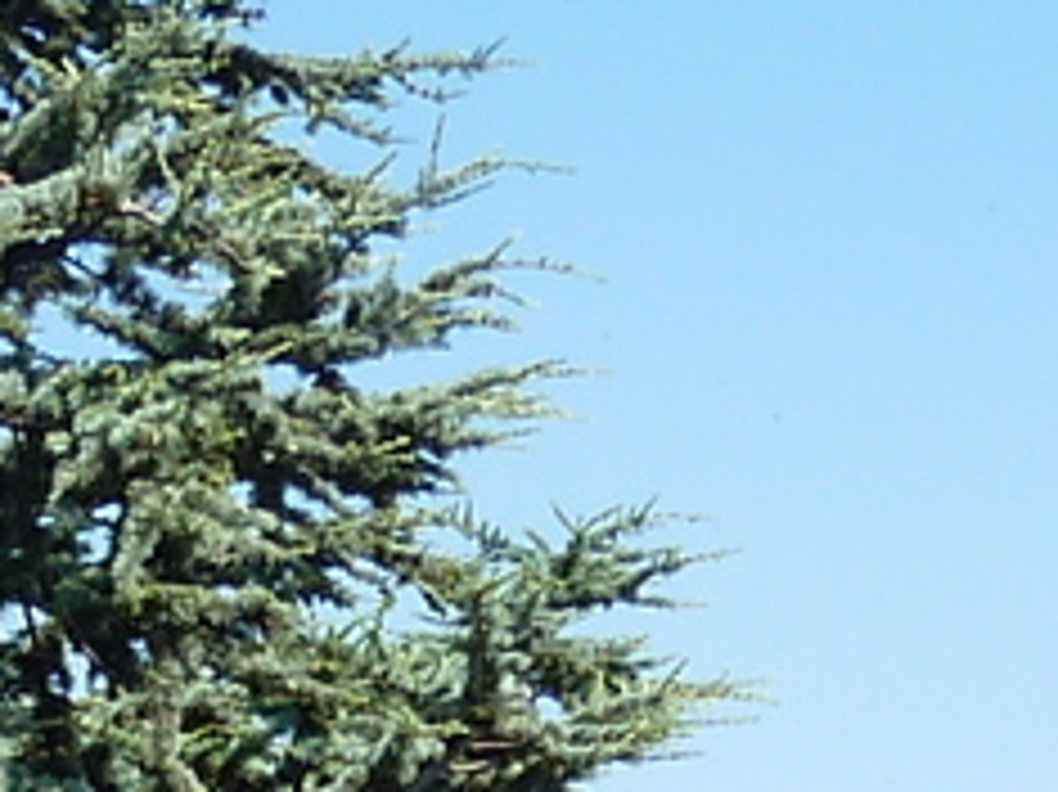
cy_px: 1521
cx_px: 14
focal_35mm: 170
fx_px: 5193
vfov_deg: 8.3
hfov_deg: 11.5
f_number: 4
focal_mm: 4.1
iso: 80
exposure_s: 1/500
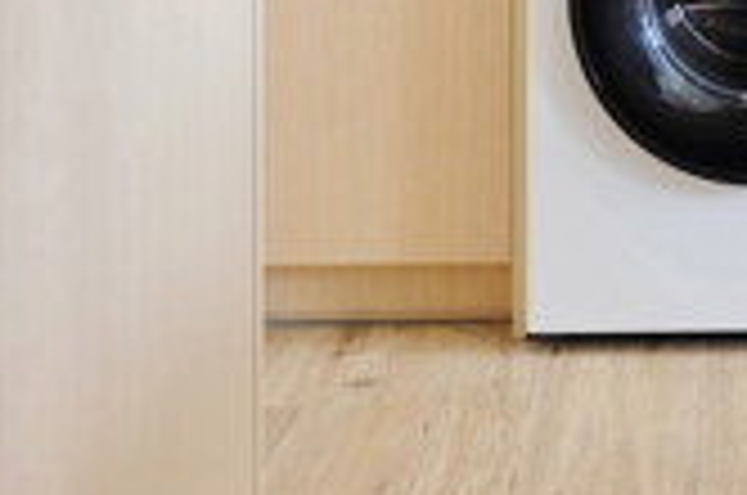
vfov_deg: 14.0
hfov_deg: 22.2
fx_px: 1802
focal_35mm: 87
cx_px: 819
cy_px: -382
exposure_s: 1/52
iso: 200
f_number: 3.5
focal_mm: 16
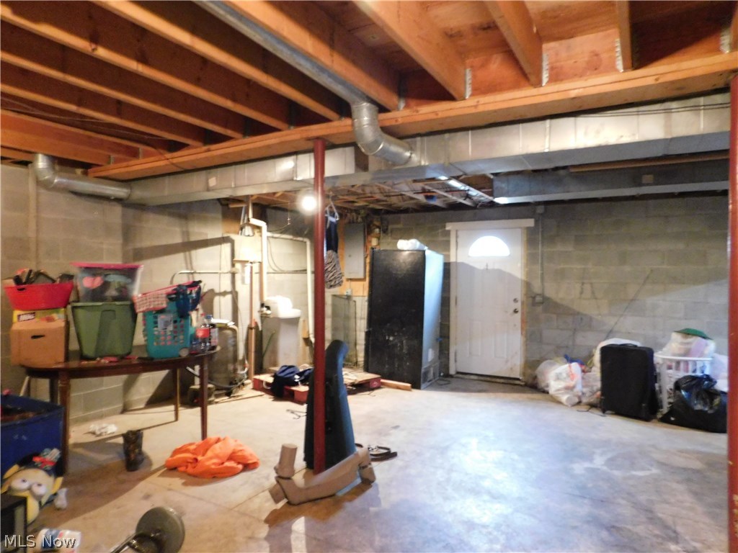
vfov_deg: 58.9
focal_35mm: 23
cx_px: 369
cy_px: 276
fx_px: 490
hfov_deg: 73.9
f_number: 3
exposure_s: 1/4
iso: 800
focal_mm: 4
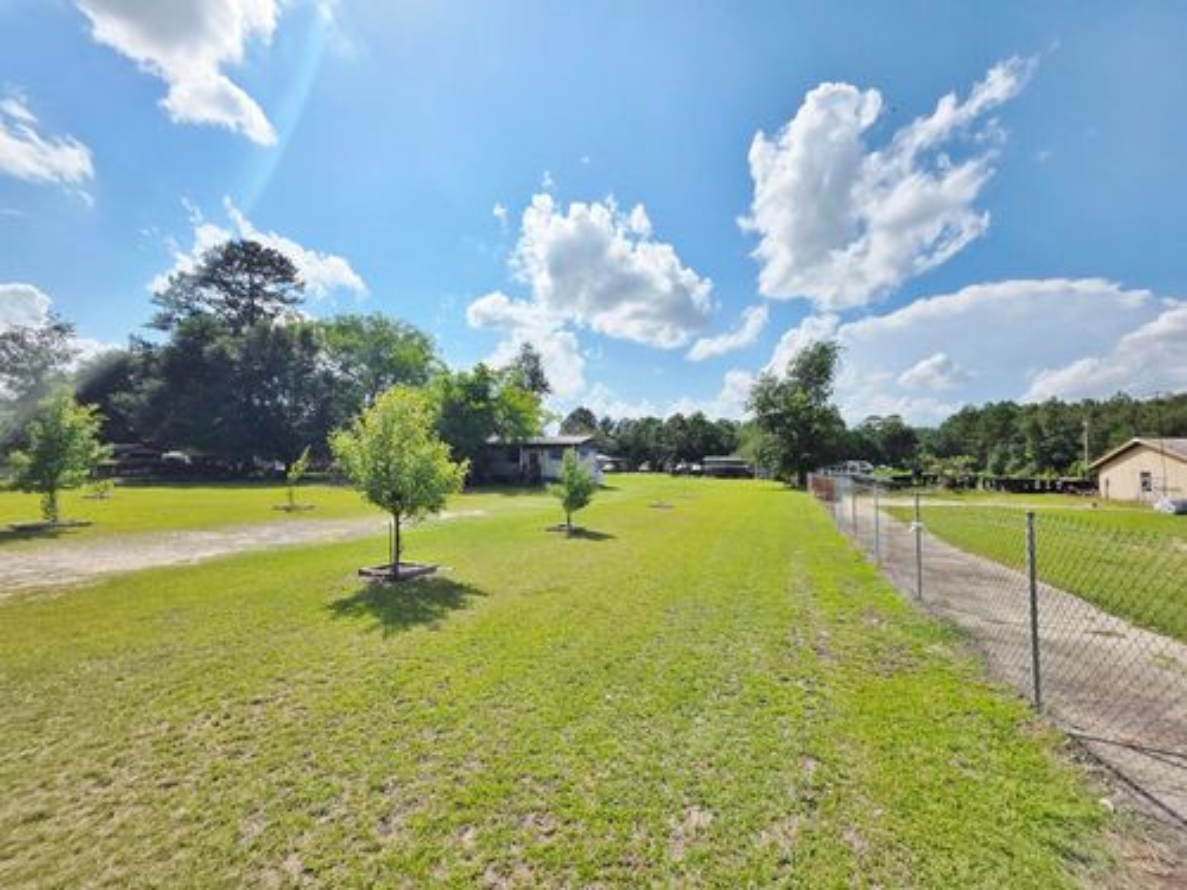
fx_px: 446
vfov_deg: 89.9
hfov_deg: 106.2
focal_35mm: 13
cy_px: 445
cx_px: 594
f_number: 1.9
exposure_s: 1/4865
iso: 40
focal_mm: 2.2
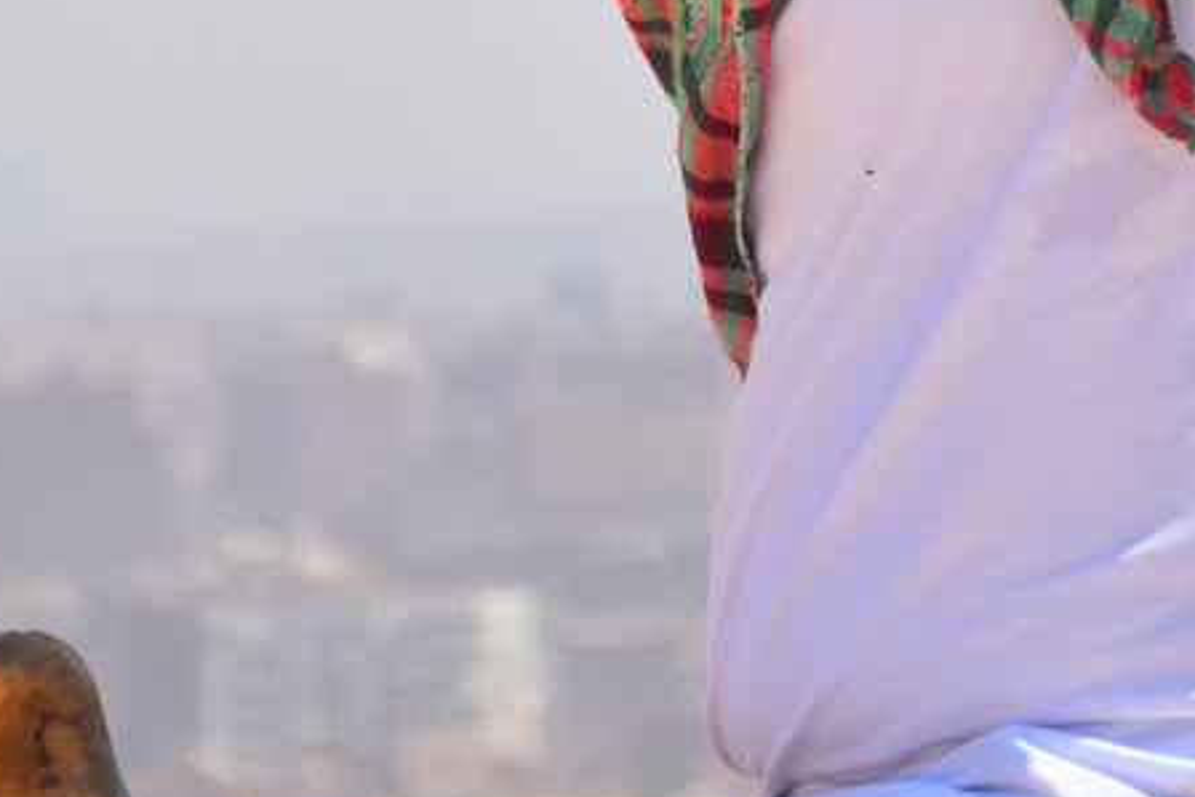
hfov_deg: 3.8
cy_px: -518
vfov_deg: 2.5
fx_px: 18129
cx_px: 686
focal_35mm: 546
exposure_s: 1/1000
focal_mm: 102
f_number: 8
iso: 180
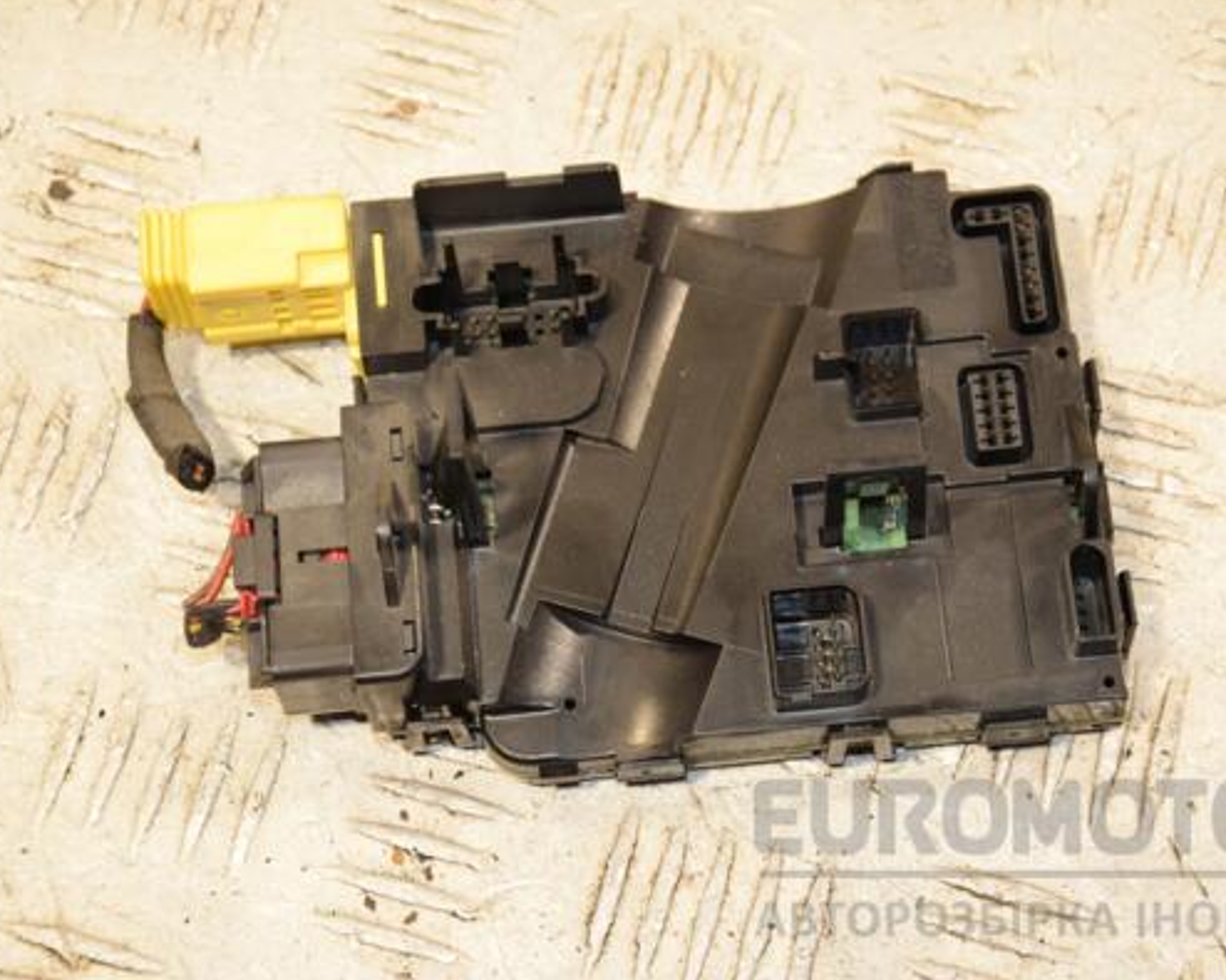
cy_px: 486
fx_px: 3845
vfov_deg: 14.5
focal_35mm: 106
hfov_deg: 18.1
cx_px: 707
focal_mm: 62
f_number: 5.6
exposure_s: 1/200
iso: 800
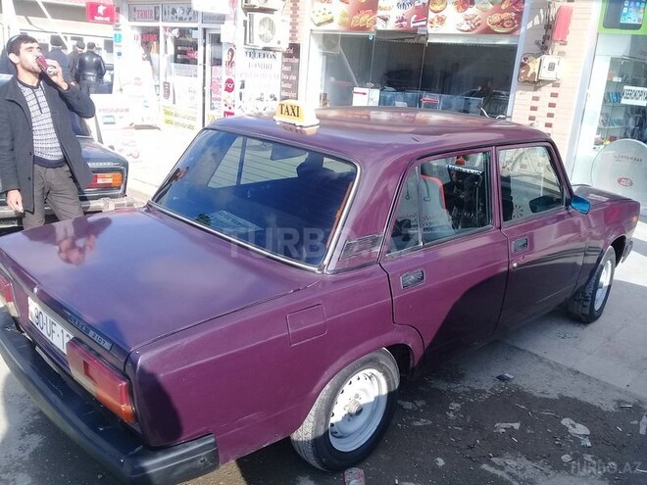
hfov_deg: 58.4
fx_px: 579
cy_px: 242
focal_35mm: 31
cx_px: 324
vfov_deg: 45.4
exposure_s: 1/524
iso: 50
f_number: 2.2
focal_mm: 3.3
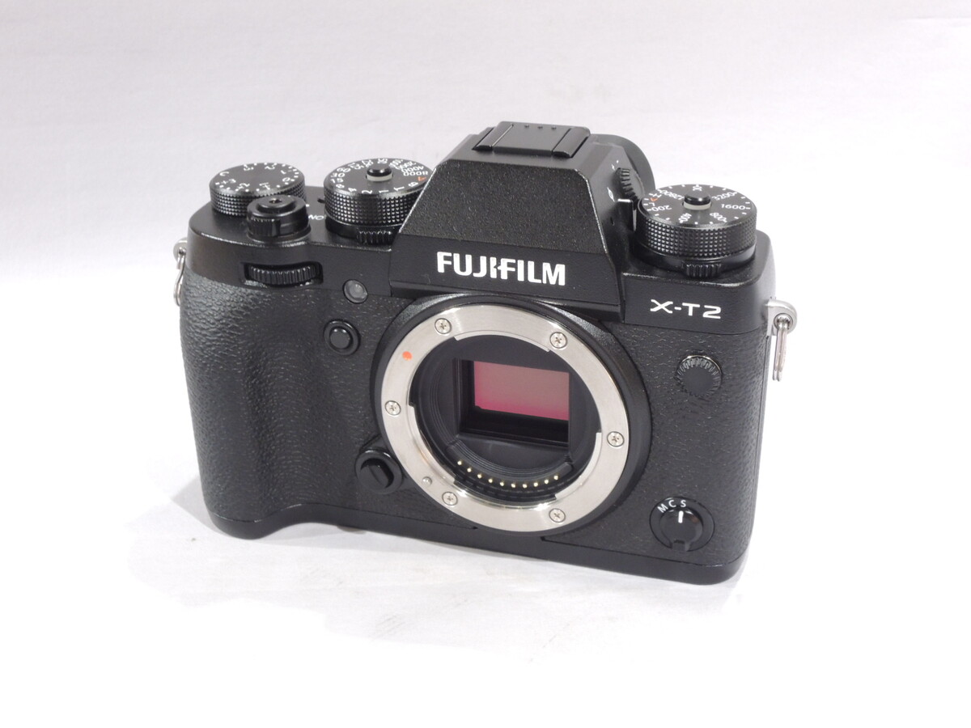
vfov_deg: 29.1
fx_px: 1403
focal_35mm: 50
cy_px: 364
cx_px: 486
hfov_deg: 38.2
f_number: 5.2
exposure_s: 1/25
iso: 400
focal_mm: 9
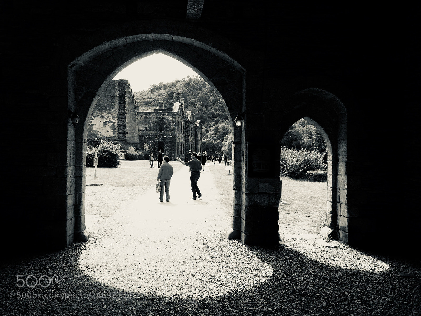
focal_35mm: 29
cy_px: 158
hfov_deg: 61.7
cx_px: 210
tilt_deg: -1.3
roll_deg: +0.4
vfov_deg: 48.2
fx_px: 353
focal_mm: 4.15
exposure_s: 1/1140
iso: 32
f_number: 2.2
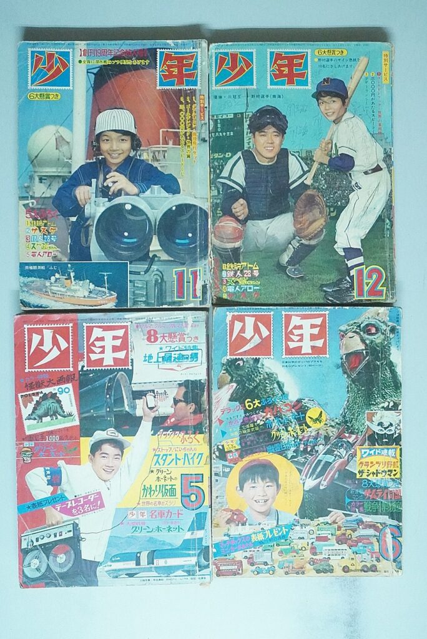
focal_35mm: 30
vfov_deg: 61.9
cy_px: 320
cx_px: 214
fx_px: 533
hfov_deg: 43.7
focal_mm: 20
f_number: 4
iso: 8000
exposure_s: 1/250
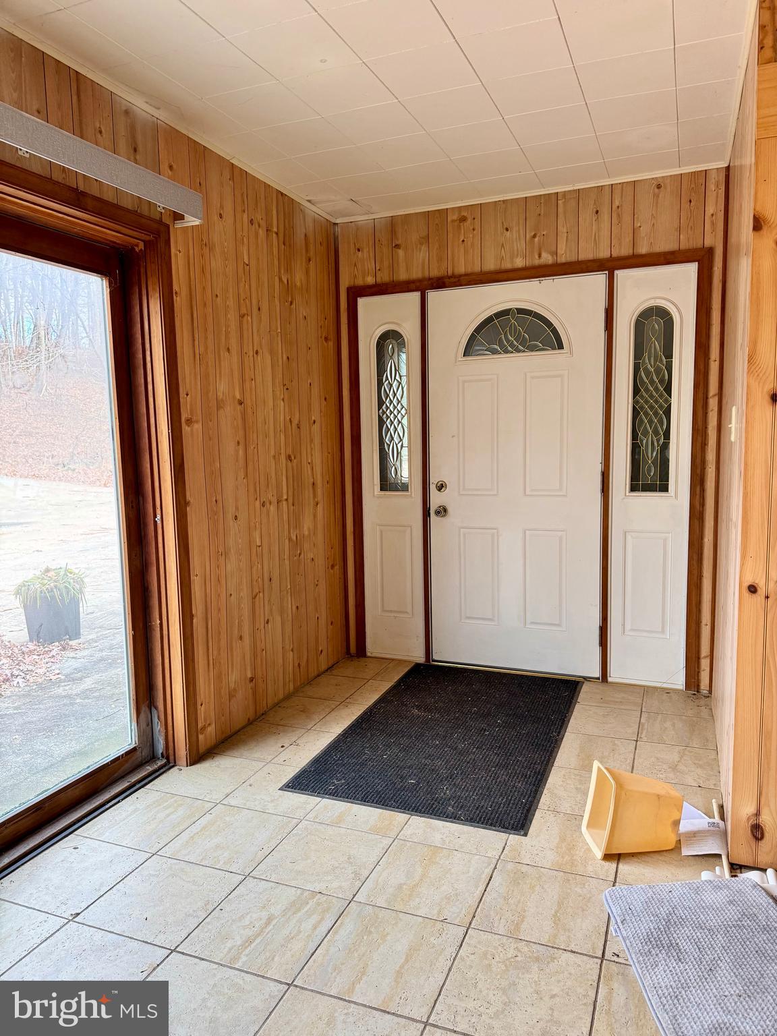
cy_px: 518
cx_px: 388
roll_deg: +1.4
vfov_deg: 71.6
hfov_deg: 56.8
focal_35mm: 24
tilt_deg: -7.5
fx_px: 718
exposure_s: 1/121
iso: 160
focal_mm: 6.76
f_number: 1.78
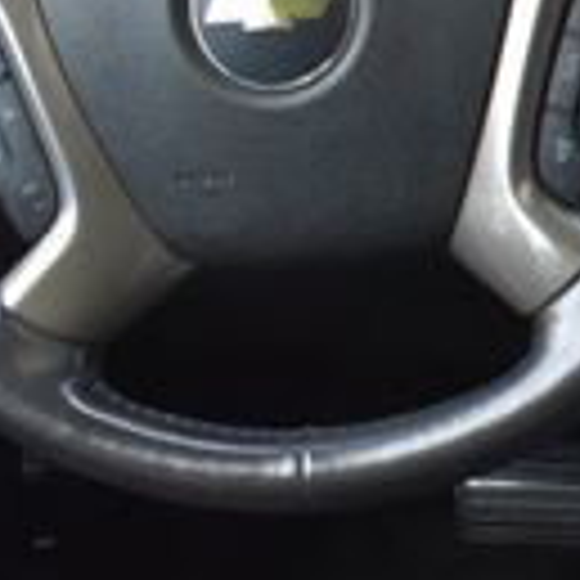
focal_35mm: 114
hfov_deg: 13.6
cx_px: 1066
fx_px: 2161
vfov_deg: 15.3
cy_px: 184
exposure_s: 1/20
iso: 400
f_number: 6.3
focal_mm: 18
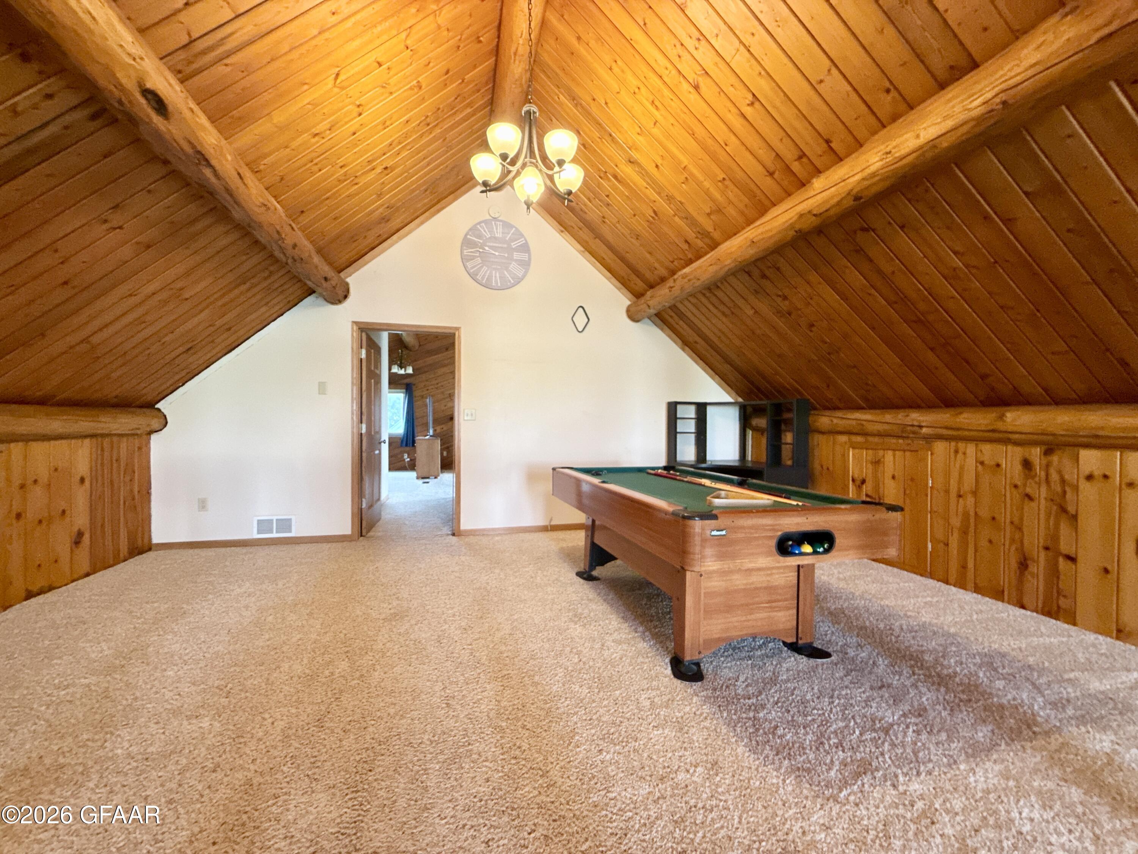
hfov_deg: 102.1
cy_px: 427
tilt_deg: -1.2
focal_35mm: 14
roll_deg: -1.0
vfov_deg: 85.7
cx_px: 569
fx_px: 460
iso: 500
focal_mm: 2.22
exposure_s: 1/60
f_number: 2.2
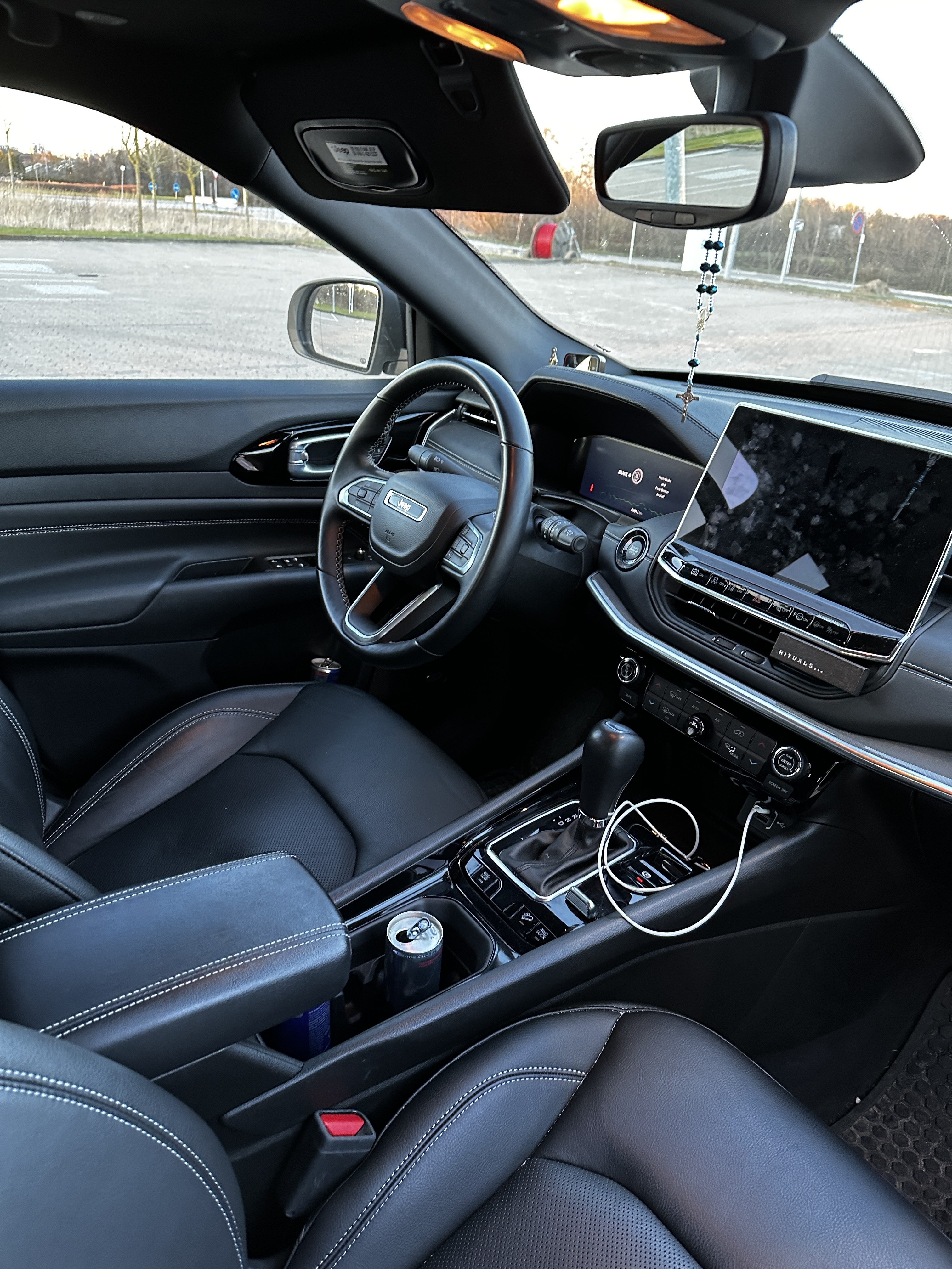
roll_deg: -4.4
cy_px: 634
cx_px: 476
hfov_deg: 56.8
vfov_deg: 71.6
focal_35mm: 24
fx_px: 880
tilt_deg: -25.4
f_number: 1.78
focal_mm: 6.86
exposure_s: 1/60
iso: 400
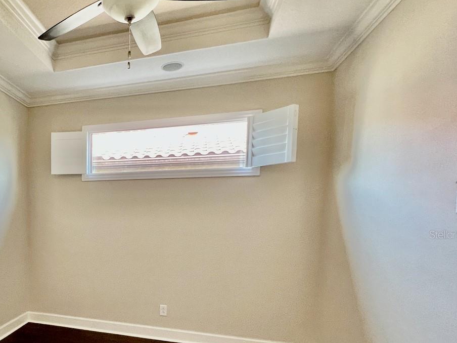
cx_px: 73
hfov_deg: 65.2
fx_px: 304
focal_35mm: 23
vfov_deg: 57.3
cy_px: 234
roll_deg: -0.6
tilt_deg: -3.6
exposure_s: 1/120
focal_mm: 1.57
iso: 250
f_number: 1.8
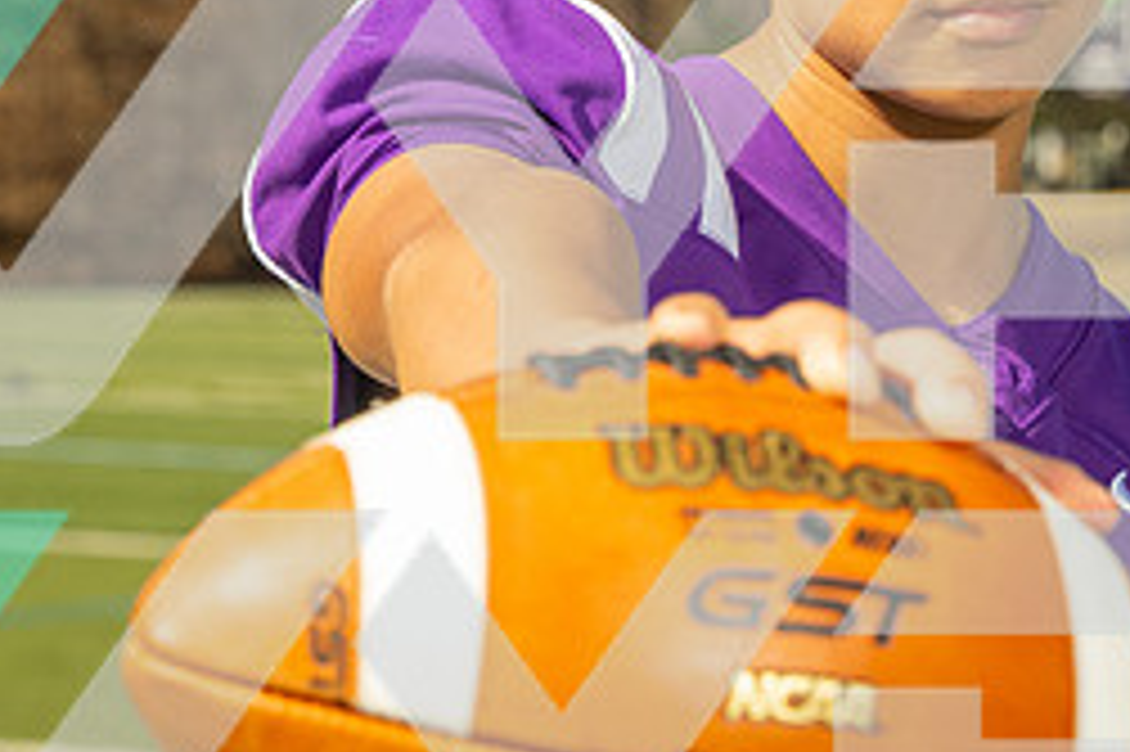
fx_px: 4642
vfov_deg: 9.2
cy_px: 205
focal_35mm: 148
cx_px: 761
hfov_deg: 13.9
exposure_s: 1/125
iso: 100
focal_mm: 64
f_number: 5.6
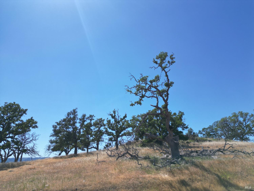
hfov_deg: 71.6
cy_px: 96
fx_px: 176
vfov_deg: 56.8
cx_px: 127
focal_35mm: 24
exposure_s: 1/2500
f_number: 1.7
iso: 100
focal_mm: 6.72
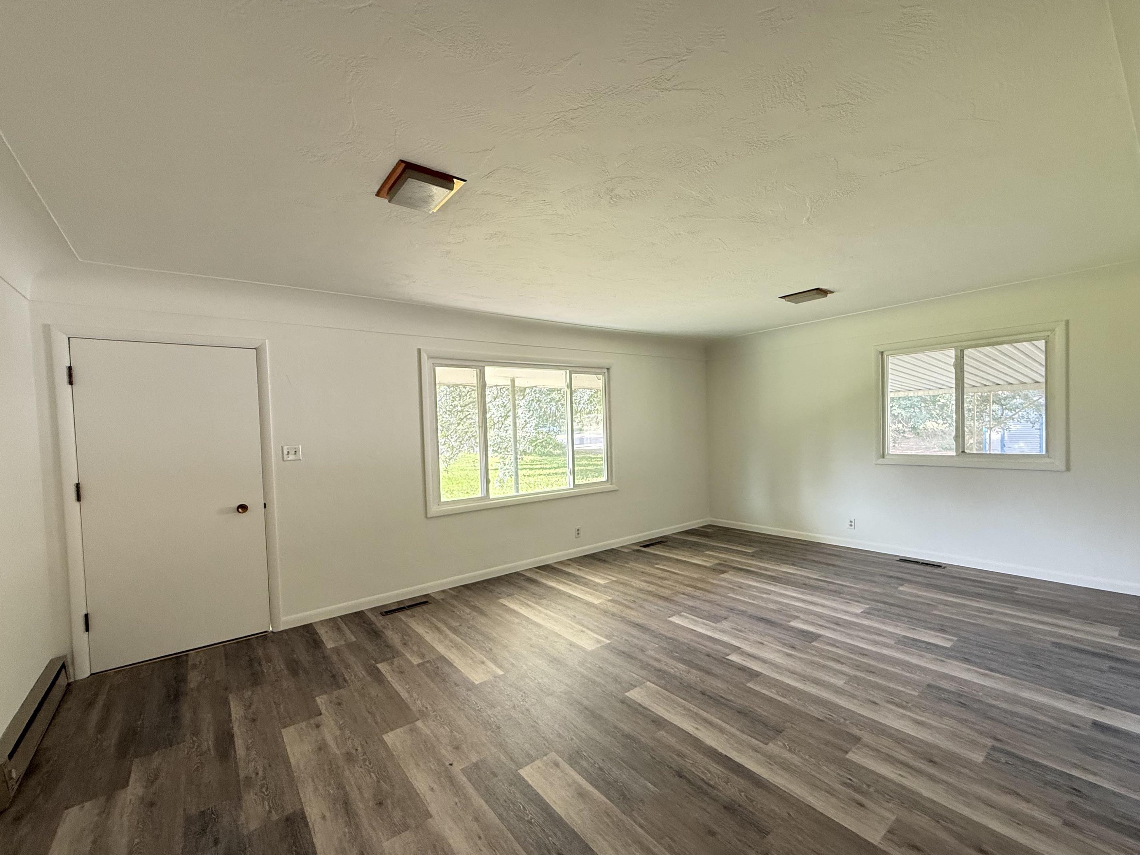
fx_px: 494
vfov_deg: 81.7
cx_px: 593
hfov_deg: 98.1
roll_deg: +1.9
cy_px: 443
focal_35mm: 15
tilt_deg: -1.3
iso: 400
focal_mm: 2.22
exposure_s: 1/91
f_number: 2.2
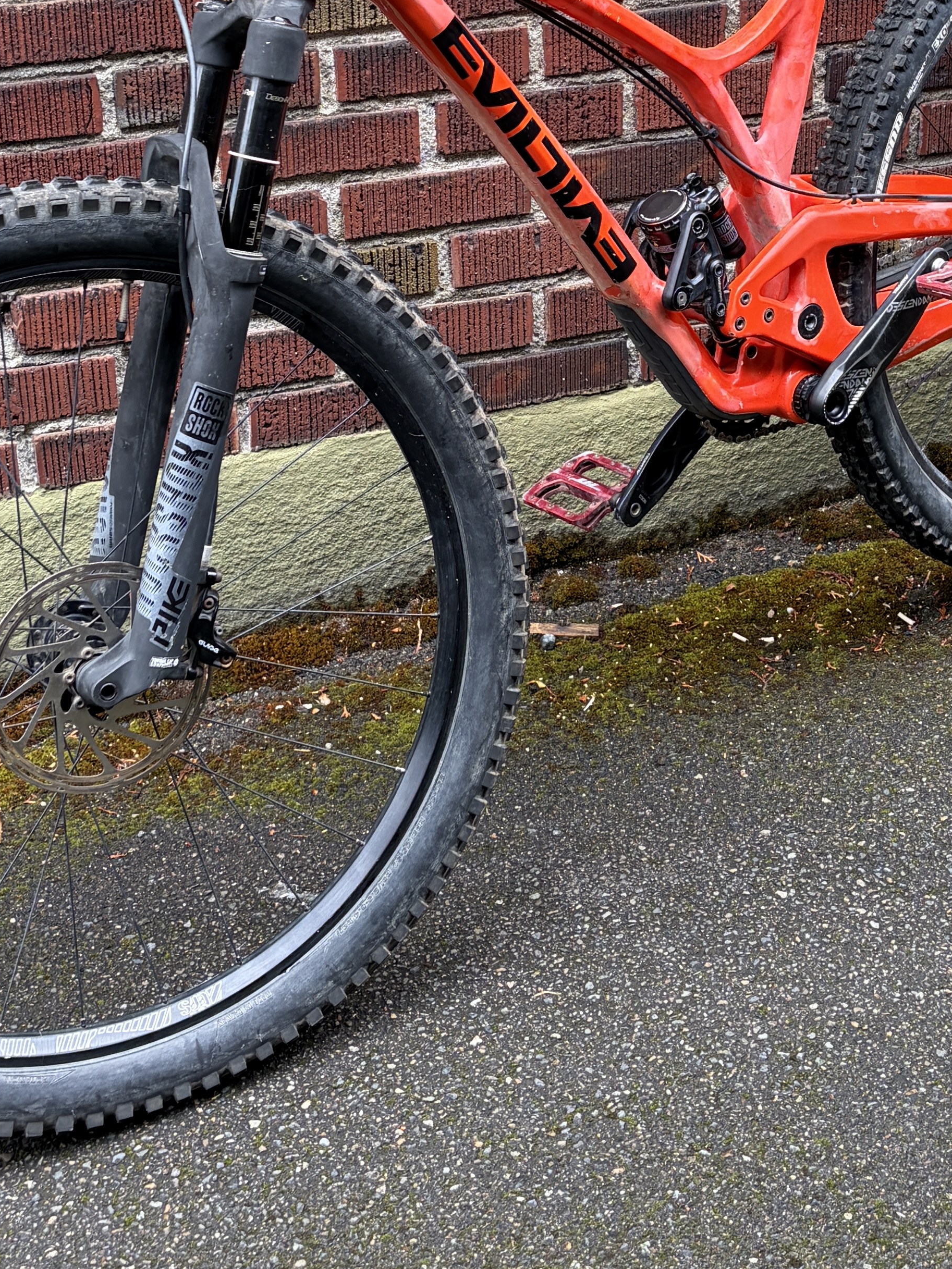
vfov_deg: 30.5
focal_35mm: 61
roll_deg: +1.8
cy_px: 165
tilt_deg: -17.9
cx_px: 517
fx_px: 2237
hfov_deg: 24.0
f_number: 1.6
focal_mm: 5.96
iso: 50
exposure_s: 1/121
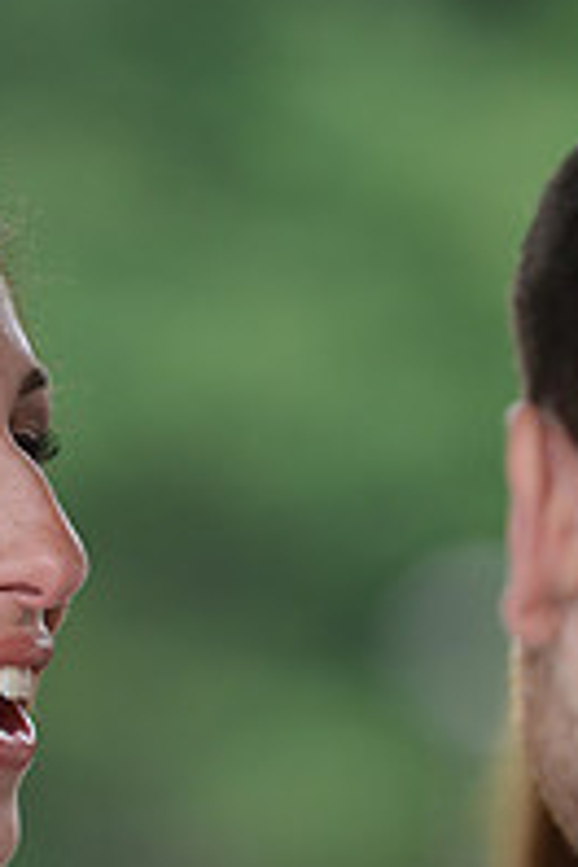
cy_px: 747
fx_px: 14112
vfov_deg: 3.5
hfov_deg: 2.3
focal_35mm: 586
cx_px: 92
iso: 320
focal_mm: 200
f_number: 3.5
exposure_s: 1/320
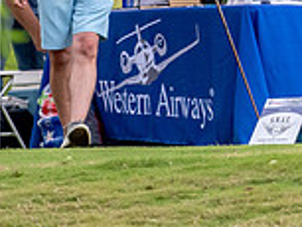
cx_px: 557
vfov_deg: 1.0
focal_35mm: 1474
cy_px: -127
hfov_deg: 1.3
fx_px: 12870
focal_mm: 270
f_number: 5.6
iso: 1600
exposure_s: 1/2000
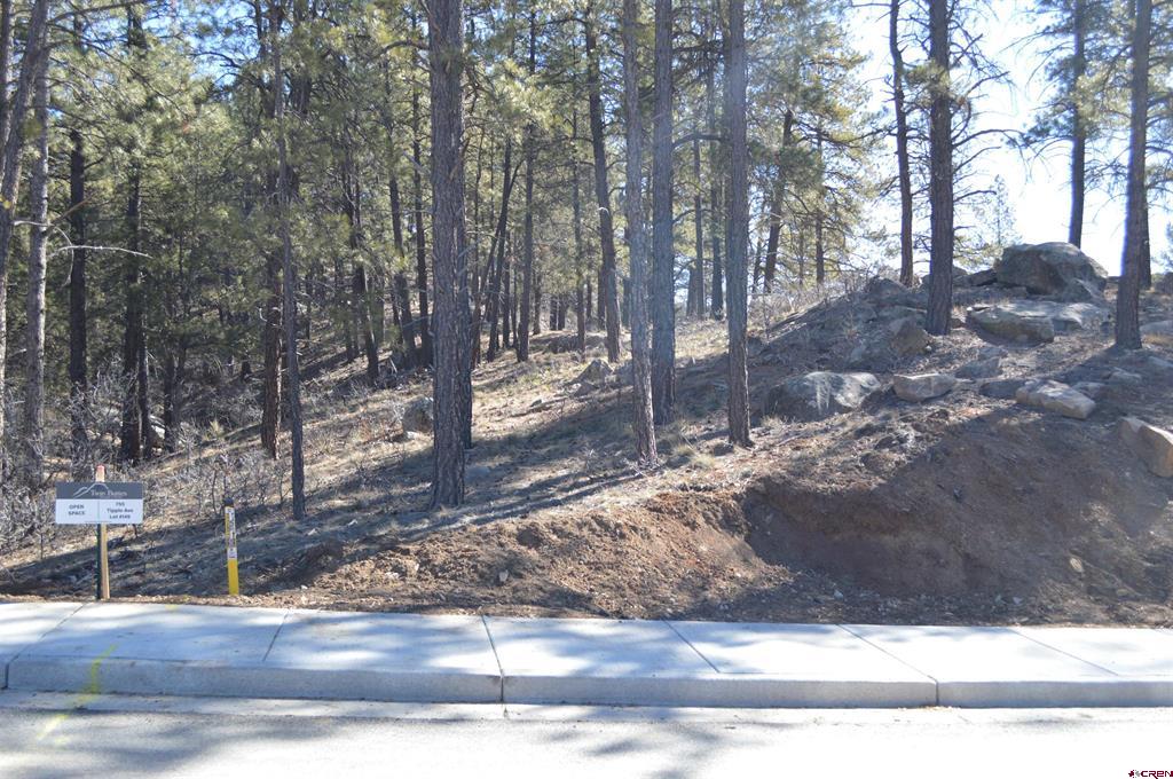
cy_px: 390
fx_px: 1074
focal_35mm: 33
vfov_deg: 39.9
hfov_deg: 57.3
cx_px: 586
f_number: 5.6
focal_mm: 22
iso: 140
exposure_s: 1/125
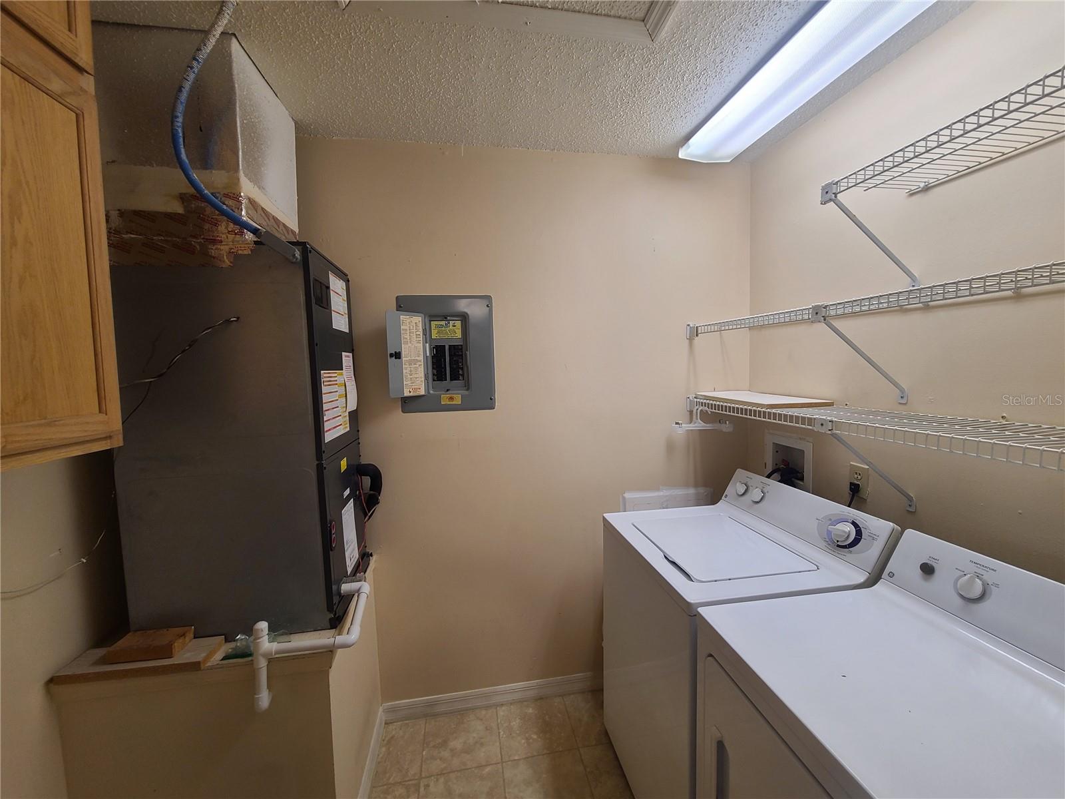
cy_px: 400
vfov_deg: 89.9
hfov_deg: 106.2
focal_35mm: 13
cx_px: 532
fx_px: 400
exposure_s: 1/60
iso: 100
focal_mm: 2.2
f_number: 2.2
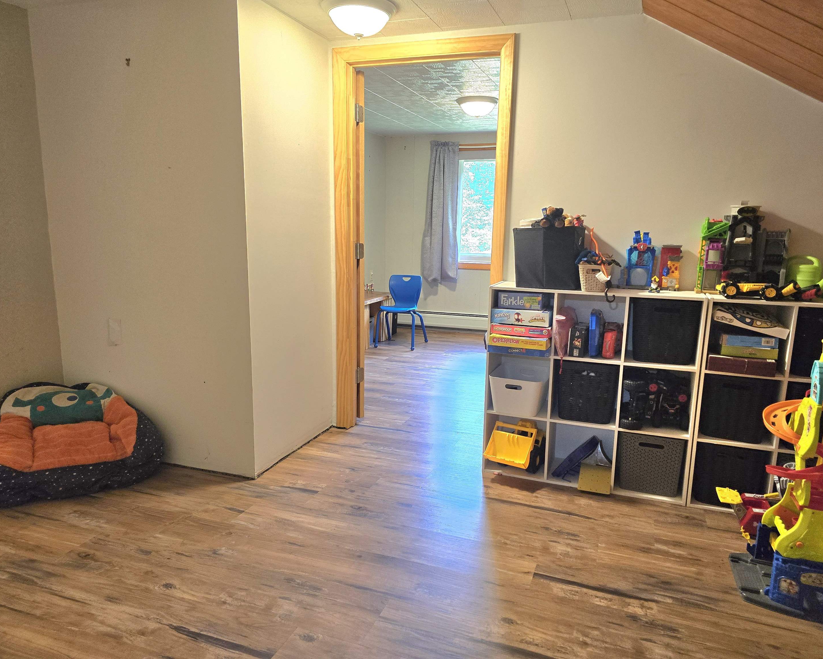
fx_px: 585
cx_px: 424
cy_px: 329
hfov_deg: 70.3
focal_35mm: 24
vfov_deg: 58.8
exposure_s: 1/120
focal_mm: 6.3
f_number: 1.7
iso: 250
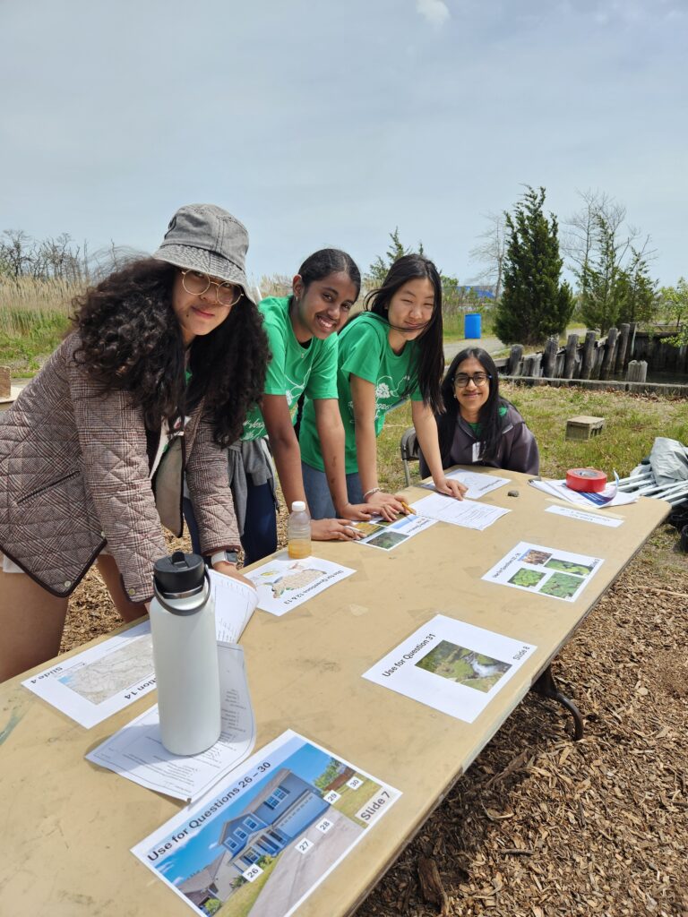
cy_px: 458
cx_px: 344
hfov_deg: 58.9
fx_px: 610
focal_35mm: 23
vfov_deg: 73.9
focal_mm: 5.4
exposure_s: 1/1449
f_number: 1.8
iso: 25
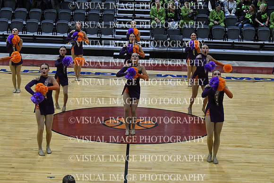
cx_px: 137
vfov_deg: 13.0
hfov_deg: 19.5
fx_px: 799
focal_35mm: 105
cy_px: 92
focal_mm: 70
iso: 4000
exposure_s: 1/500
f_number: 4
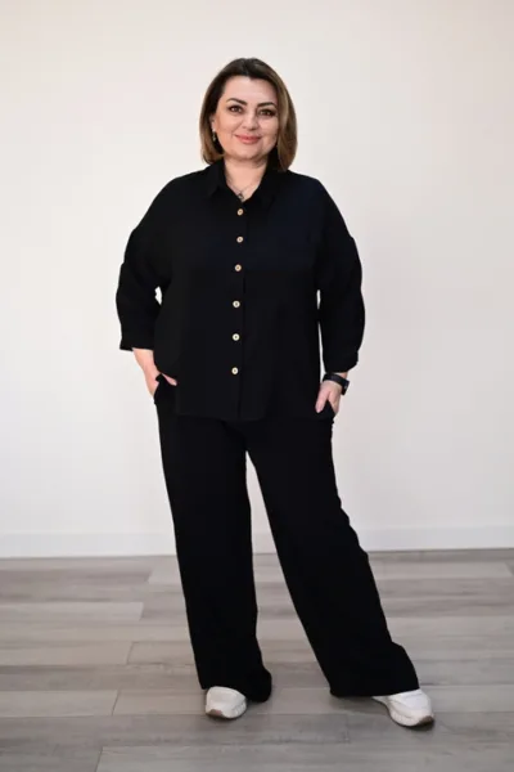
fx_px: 1071
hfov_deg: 27.0
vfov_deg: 39.6
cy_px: 386
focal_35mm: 50
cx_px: 257
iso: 320
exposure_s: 1/160
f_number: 1.8
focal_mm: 50
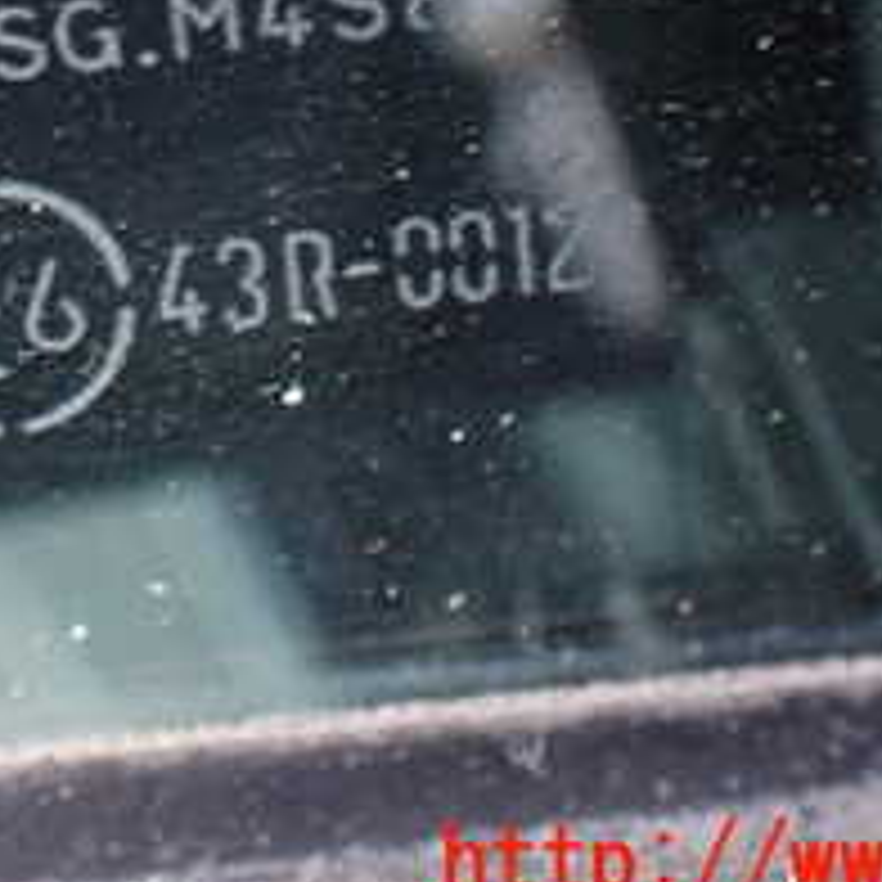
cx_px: 108
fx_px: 2335
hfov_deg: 21.0
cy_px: -90
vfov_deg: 20.4
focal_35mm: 81
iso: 800
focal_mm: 5.4
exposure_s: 1/40
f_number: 2.3
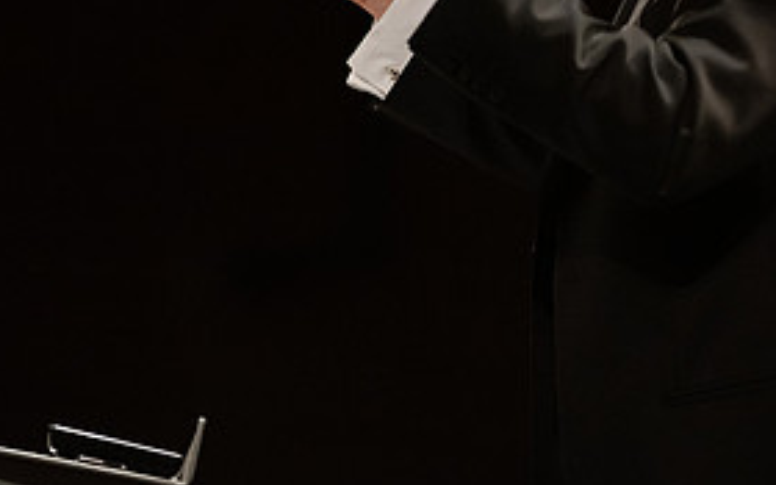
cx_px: 388
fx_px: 13408
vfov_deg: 2.1
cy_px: 18
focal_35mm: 634
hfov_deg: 3.3
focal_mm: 300
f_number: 2.8
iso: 4000
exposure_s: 1/250
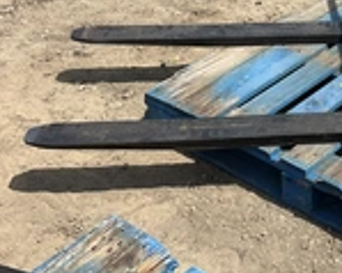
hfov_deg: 24.2
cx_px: 326
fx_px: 769
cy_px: -14
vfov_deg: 19.4
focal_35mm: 76
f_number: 1.8
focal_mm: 3
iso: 25
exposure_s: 1/2058
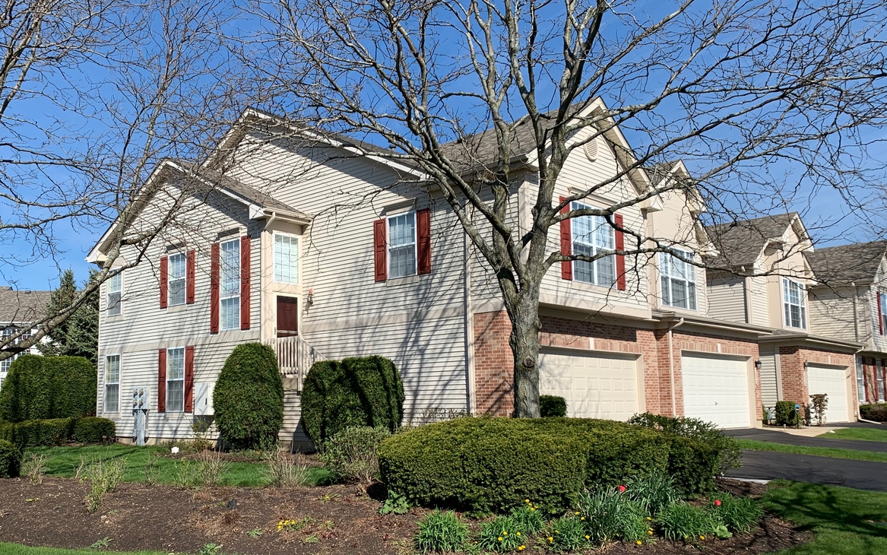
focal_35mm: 34
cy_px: 315
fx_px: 822
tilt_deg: +7.2
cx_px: 363
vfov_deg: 37.2
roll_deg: +0.1
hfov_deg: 56.3
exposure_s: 1/2545
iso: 25
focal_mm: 4.25
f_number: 1.8
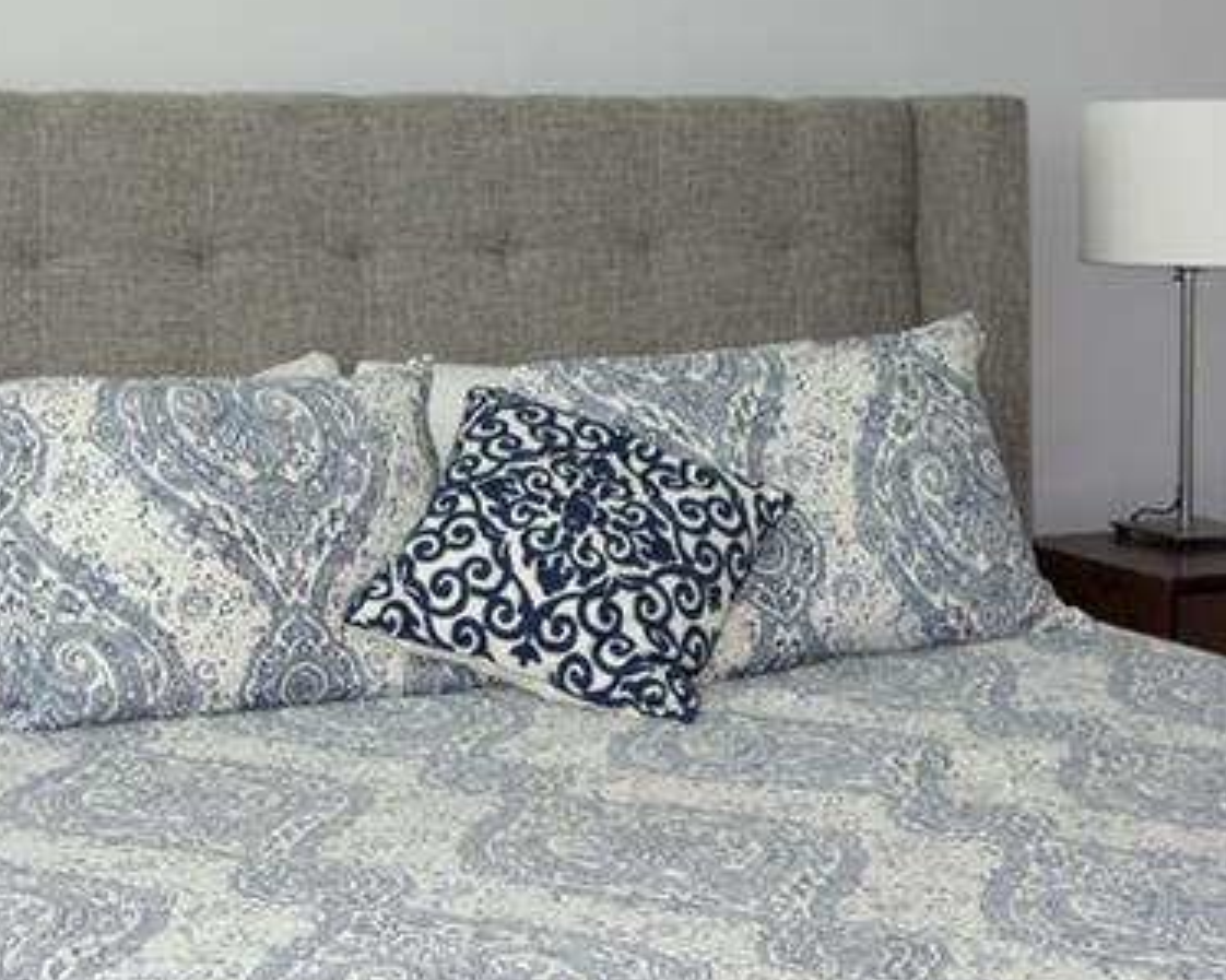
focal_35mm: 72
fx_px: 2612
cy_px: 147
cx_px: 452
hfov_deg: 26.3
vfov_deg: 20.9
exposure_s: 1/100
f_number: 2.8
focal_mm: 10.4
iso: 125
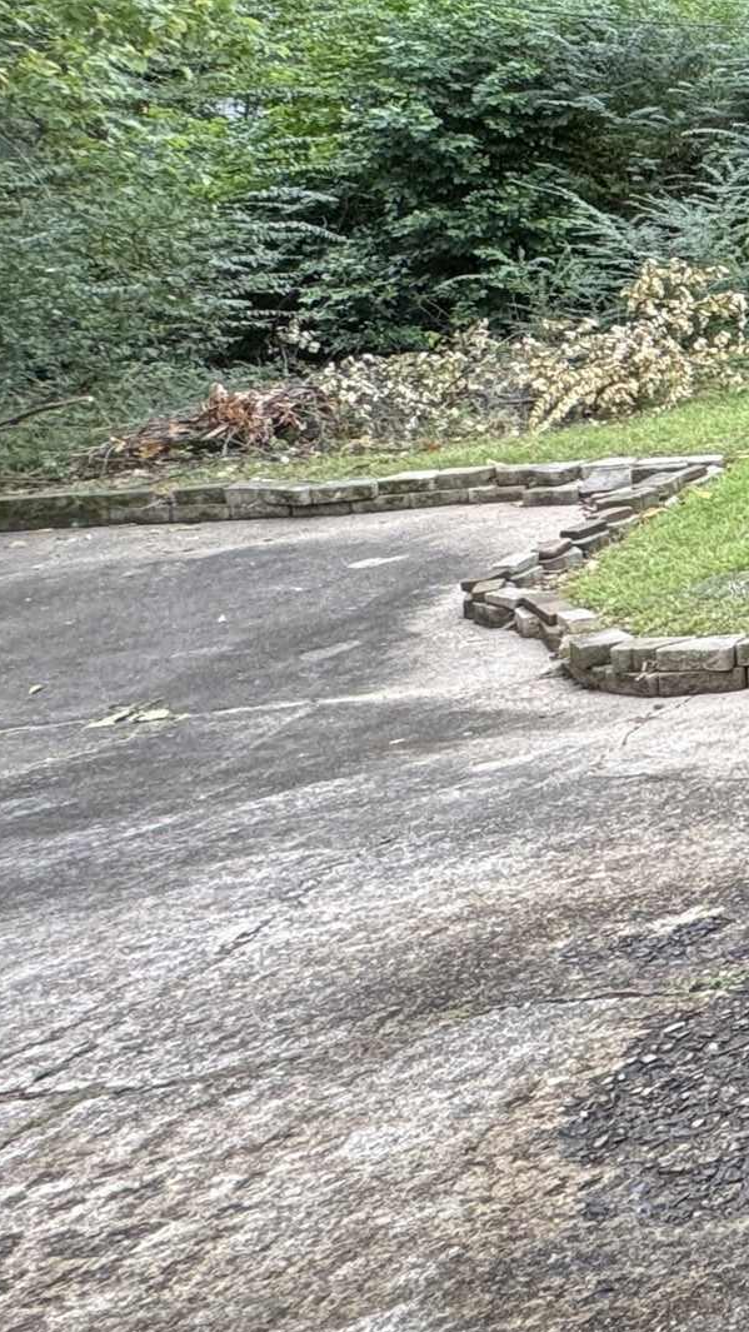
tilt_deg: -3.0
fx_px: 1554
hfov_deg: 15.0
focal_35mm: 44
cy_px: 318
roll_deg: +3.3
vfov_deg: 44.7
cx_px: 1809
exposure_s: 1/99
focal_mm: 2.22
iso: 80
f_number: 2.2
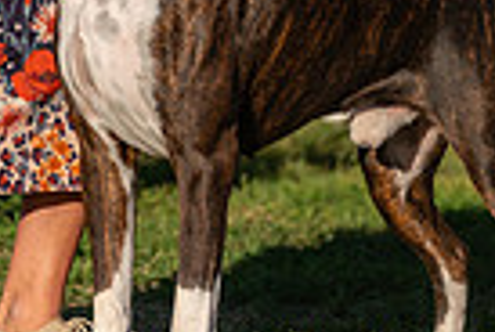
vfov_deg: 2.2
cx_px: 220
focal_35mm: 634
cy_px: -171
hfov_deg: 3.2
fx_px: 8736
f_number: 4.5
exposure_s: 1/1250
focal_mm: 150
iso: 125
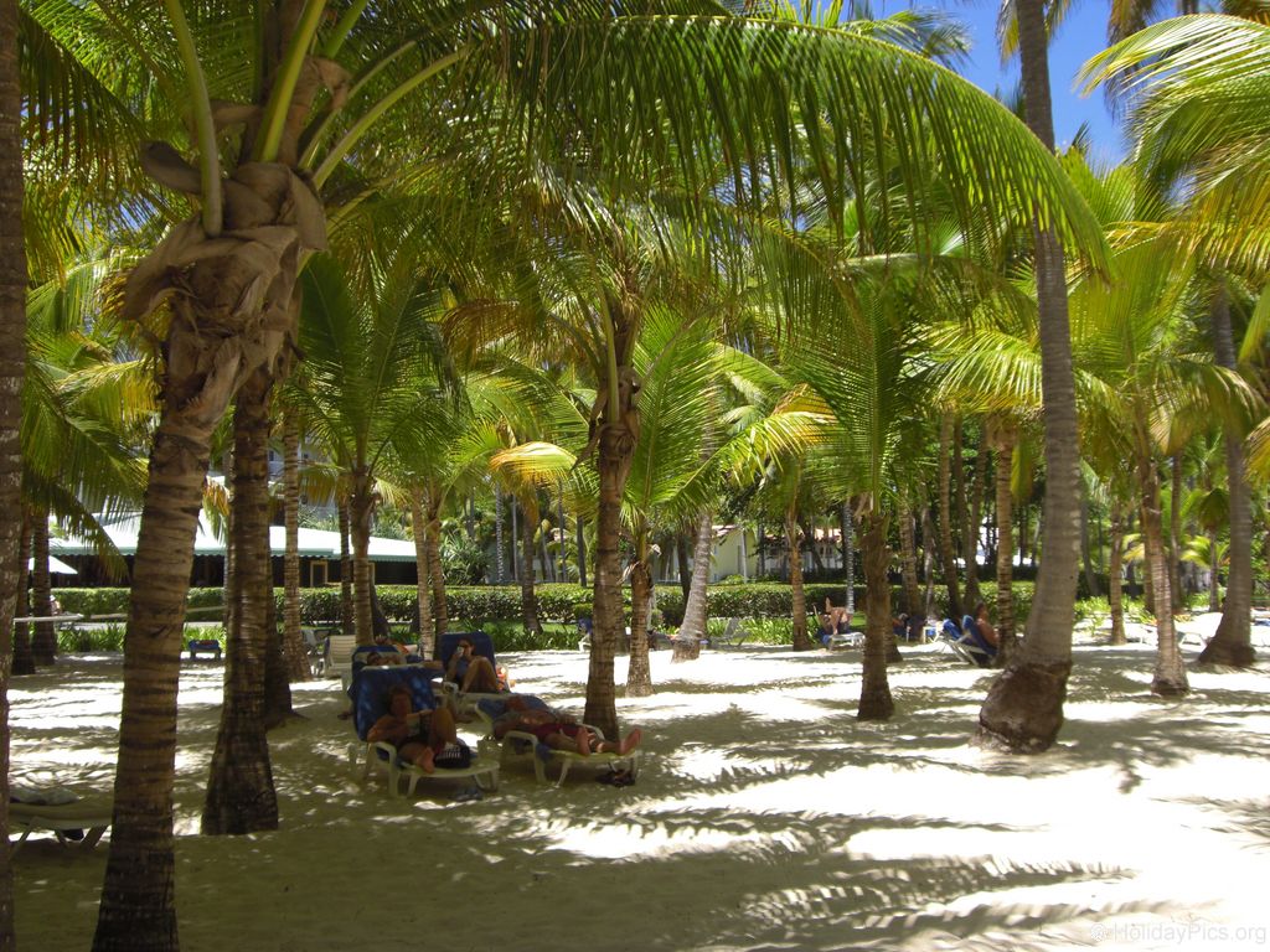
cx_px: 635
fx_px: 1394
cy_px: 476
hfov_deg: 49.0
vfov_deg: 37.7
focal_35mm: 38
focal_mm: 6.2
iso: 64
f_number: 2.7
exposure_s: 1/800
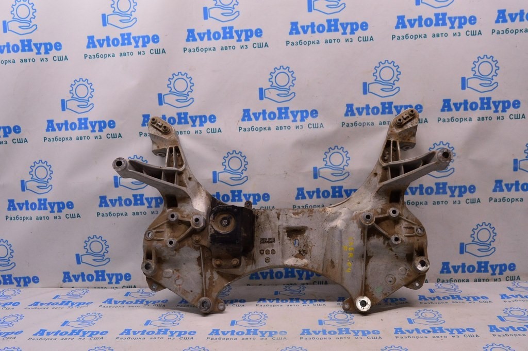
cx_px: 264
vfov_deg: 39.9
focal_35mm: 33
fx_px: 484
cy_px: 176
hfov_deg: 57.3
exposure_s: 1/125
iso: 1600
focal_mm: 22
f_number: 8
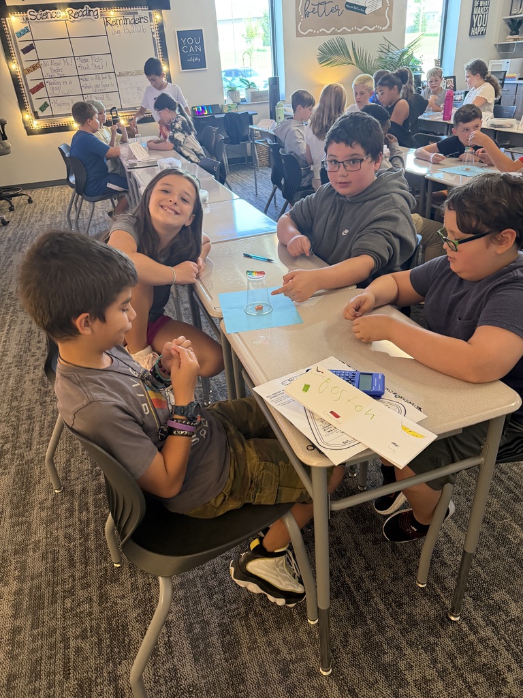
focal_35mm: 24
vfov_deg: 71.6
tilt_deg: -30.9
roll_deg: +3.6
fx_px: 483
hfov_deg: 56.8
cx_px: 262
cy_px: 349
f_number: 1.78
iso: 640
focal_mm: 6.76
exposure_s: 1/60
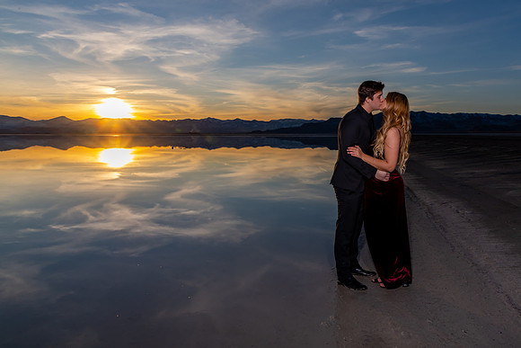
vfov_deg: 44.5
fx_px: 425
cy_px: 172
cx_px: 318
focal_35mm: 29
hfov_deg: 62.3
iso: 200
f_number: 16
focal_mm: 24
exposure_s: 1/250
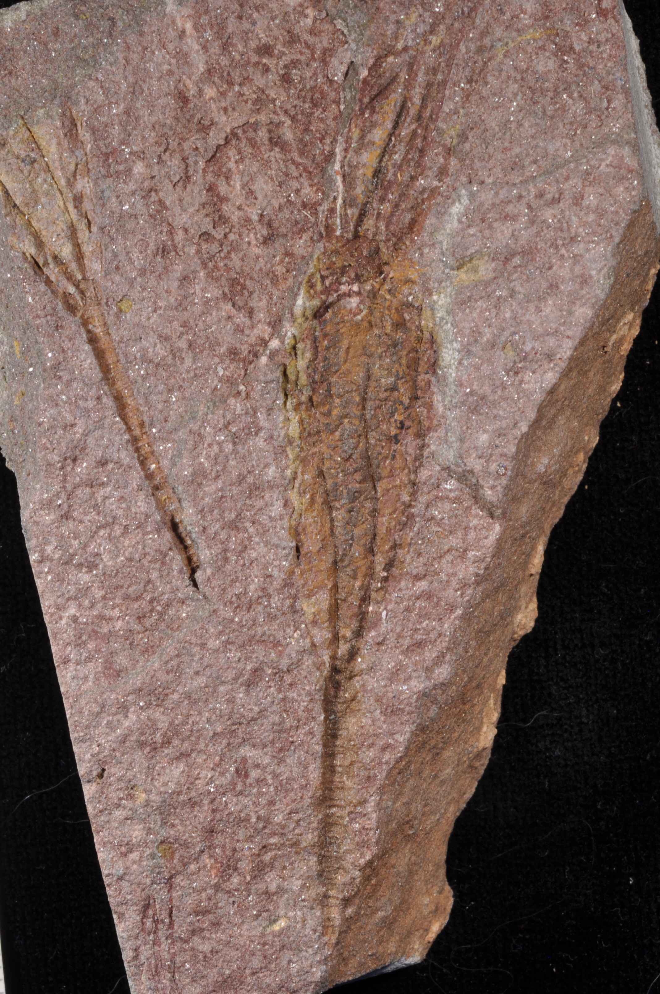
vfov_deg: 22.6
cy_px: 497
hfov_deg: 15.2
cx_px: 330
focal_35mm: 90
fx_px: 2481
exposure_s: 1/8
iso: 200
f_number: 36
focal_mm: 60
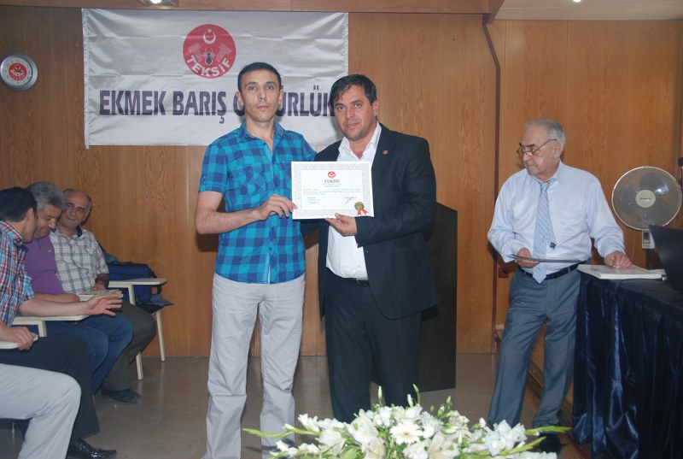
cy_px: 230
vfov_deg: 34.4
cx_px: 342
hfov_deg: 49.5
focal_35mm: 39
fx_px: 741
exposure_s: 1/60
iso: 200
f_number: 4
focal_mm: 26
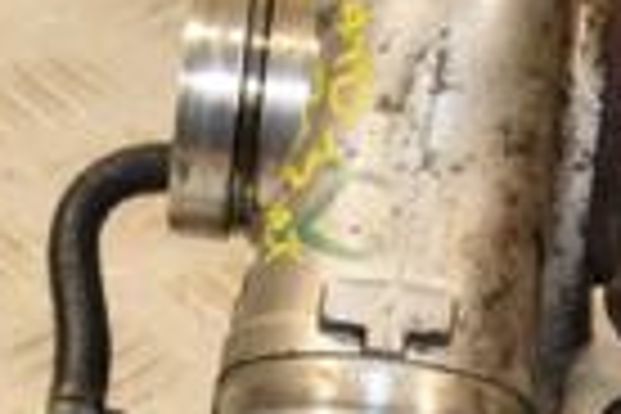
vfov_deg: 4.7
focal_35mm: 293
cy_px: 130
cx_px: 572
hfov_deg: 7.0
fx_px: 5057
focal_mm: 45
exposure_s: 1/200
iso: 800
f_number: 6.3
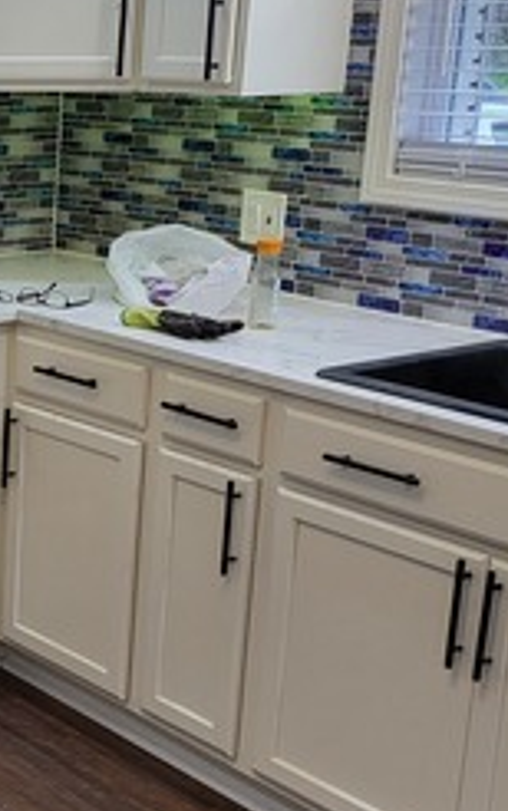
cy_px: 424
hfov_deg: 16.9
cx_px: -287
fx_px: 1527
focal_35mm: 69
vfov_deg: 29.8
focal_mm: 5
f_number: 1.8
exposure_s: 1/120
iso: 125
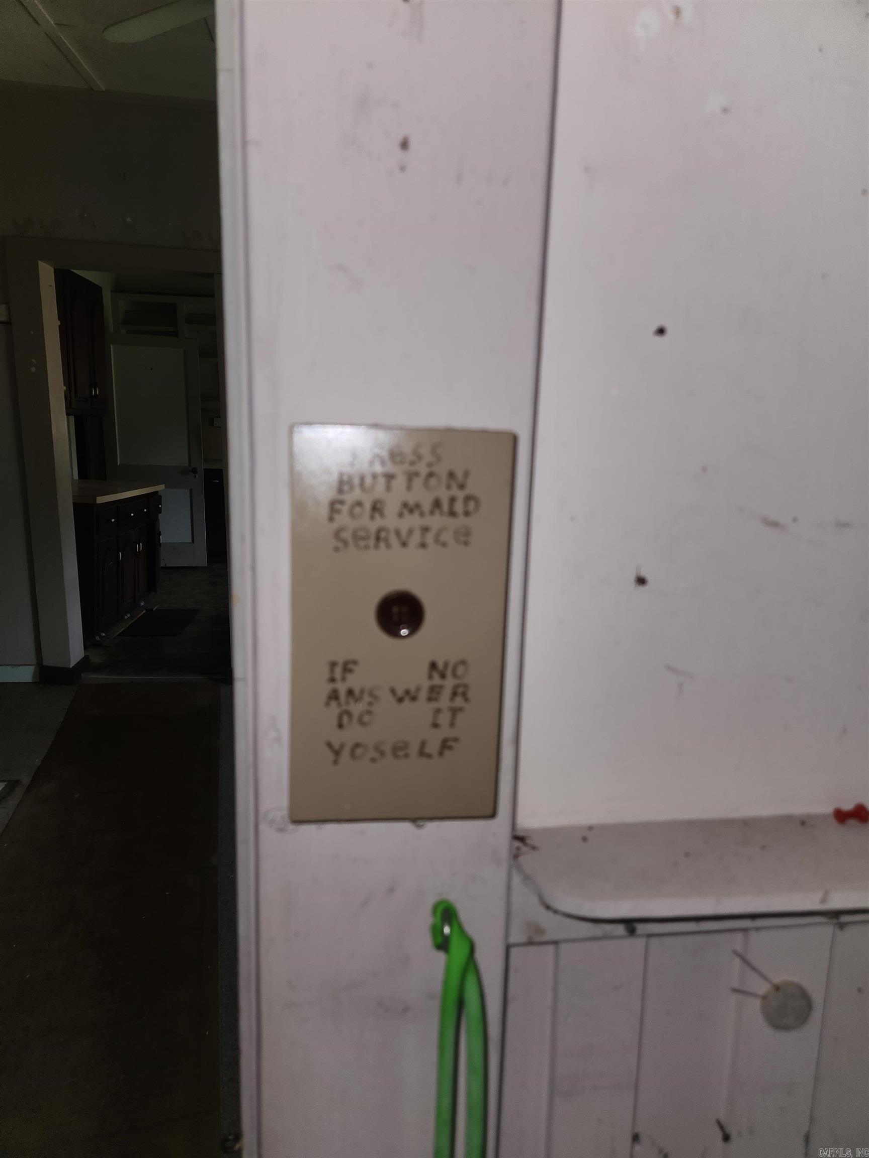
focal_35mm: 23
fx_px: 770
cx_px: 434
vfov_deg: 73.9
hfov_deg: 58.9
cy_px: 579
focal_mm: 5.4
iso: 80
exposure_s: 1/36
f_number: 1.8
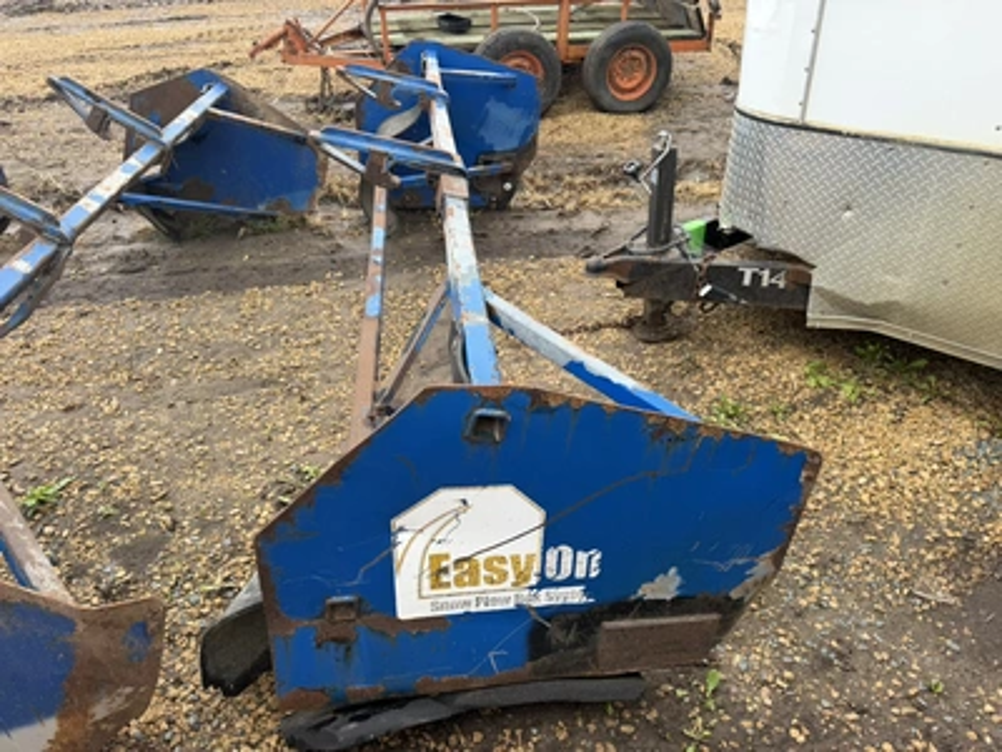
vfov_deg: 56.8
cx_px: 501
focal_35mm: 24
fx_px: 695
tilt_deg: -30.5
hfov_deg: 71.6
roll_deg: +2.2
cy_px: 376
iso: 64
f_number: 1.78
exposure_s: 1/196
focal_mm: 6.76
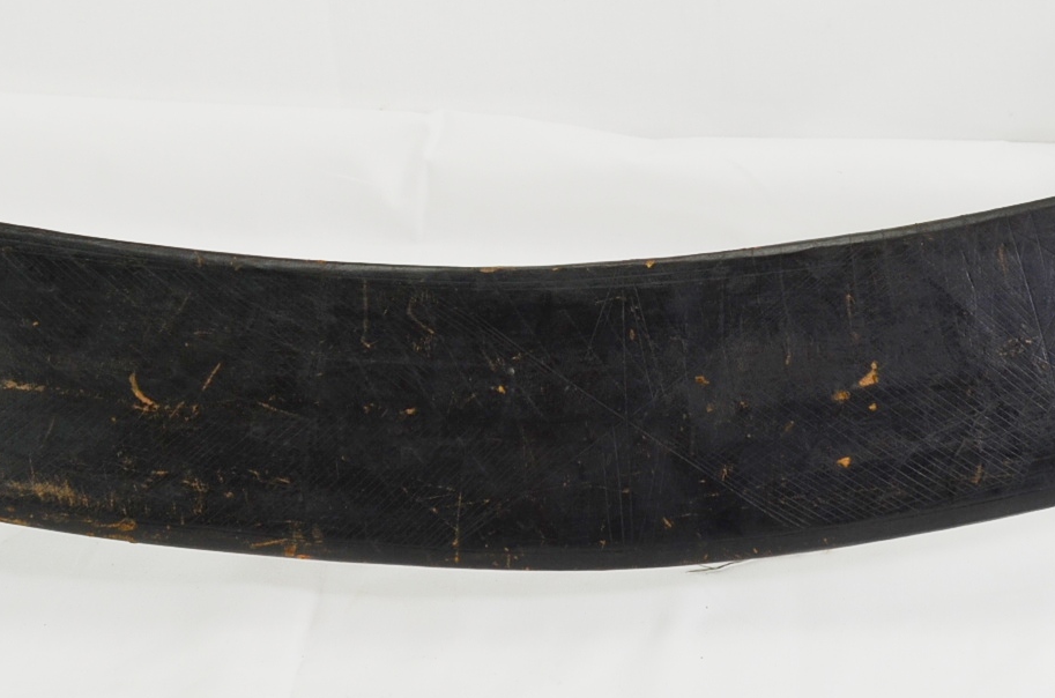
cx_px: 596
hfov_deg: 25.1
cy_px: 334
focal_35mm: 81
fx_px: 2368
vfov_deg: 16.8
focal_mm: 20
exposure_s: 1/125
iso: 220
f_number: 5.6
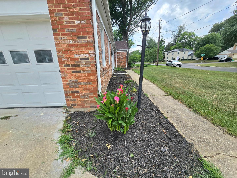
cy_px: 89
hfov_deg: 106.2
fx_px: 89
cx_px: 118
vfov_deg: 89.9
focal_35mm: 13
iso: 50
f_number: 2.2
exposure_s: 1/2000
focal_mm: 2.2
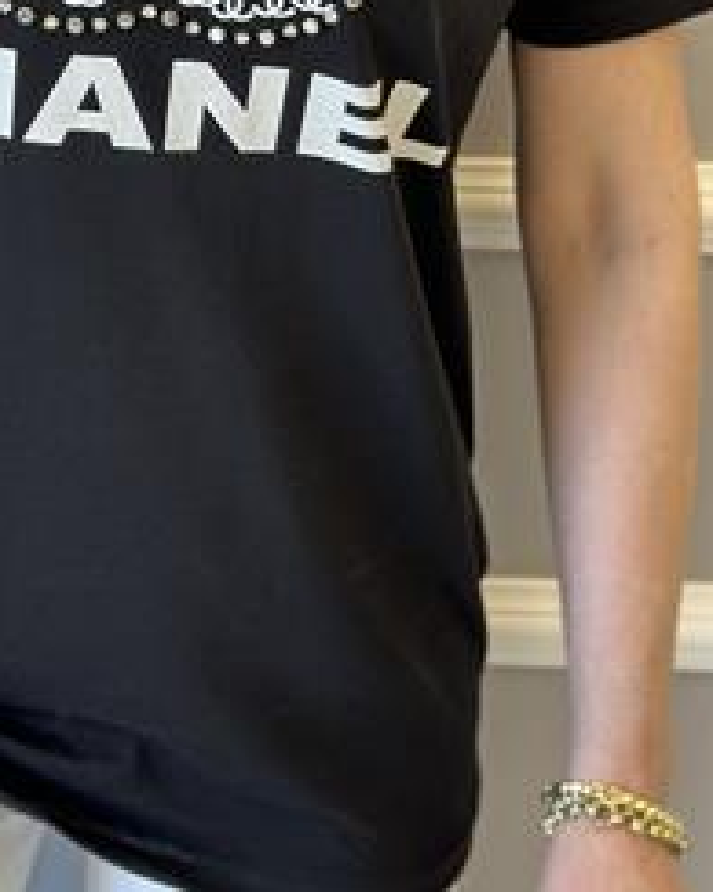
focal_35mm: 100
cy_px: 33
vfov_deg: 18.7
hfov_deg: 15.3
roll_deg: -2.5
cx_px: 124
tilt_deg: -13.2
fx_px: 2639
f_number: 1.78
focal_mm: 6.86
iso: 125
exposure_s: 1/100
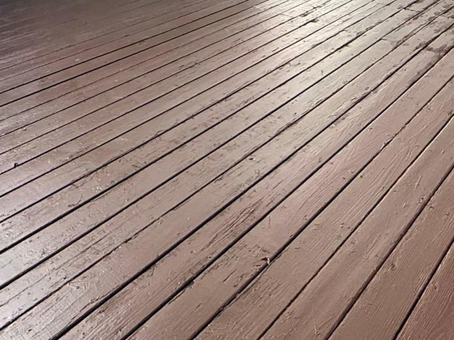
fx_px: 538
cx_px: 162
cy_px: -69
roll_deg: +0.6
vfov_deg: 30.0
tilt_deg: -9.2
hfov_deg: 45.3
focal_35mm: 41
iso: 200
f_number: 2.2
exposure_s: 1/99
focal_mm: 2.22
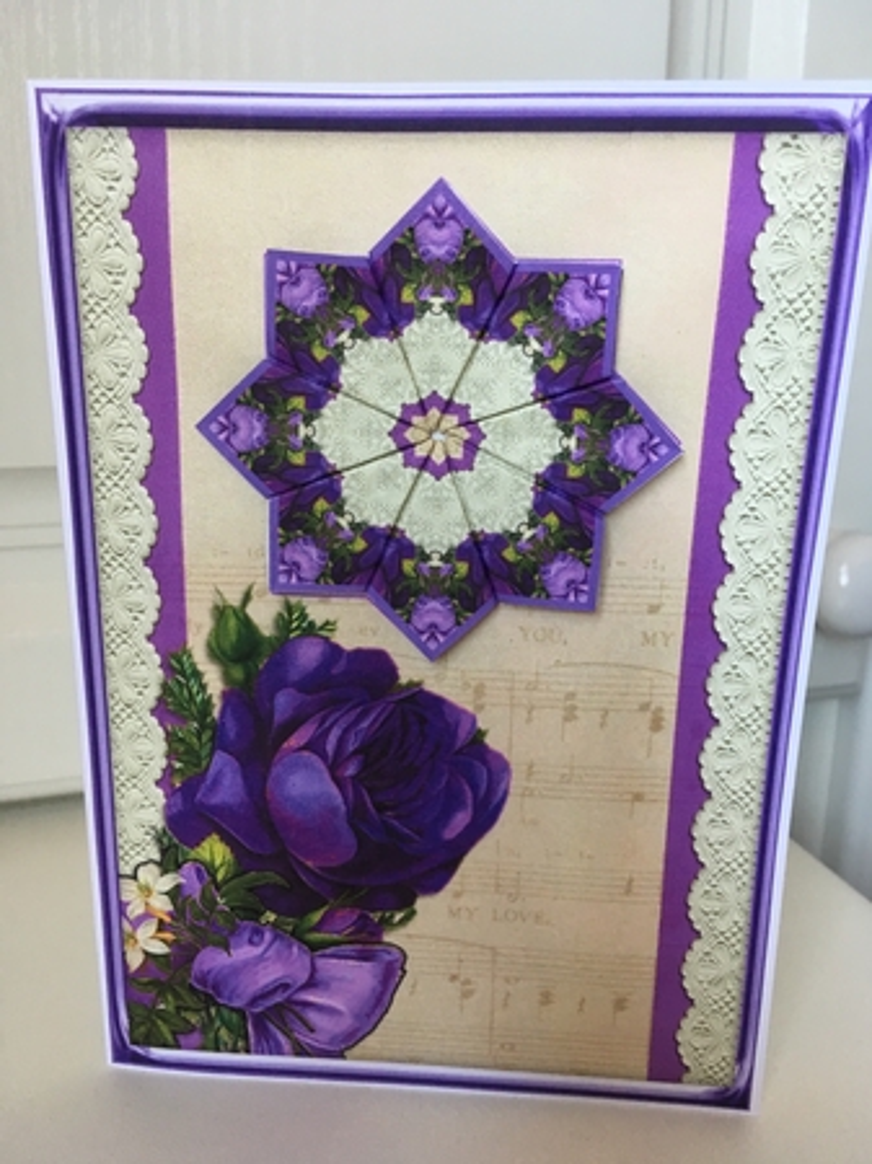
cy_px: 582
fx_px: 975
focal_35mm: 29
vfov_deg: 61.7
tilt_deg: -16.8
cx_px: 436
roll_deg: -0.6
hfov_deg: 48.2
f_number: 2.2
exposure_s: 1/33
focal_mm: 4.15
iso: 50
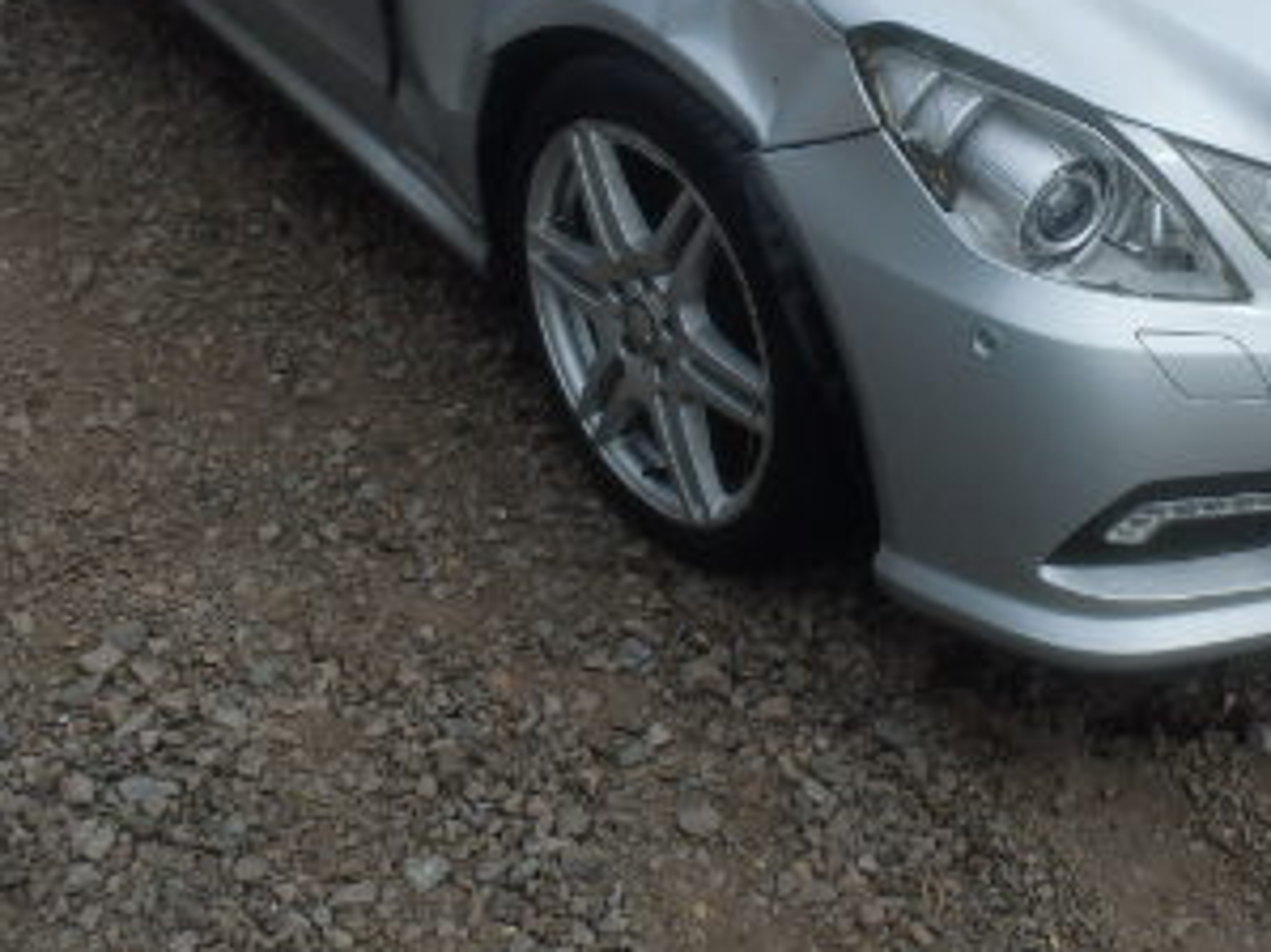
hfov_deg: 32.1
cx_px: 744
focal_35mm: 60
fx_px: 2202
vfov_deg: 23.4
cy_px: 8
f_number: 11
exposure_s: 1/160
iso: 125
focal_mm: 5
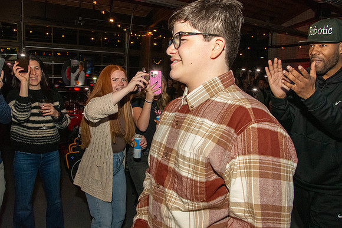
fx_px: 257
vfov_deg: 48.0
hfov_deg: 67.4
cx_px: 171
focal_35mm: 27
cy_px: 114
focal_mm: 18
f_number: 9
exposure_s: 1/160
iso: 4000
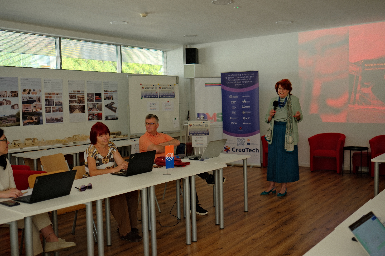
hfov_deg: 54.4
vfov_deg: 37.9
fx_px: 374
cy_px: 128
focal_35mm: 35
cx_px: 192
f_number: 1.4
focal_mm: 23
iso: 125
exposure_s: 1/90
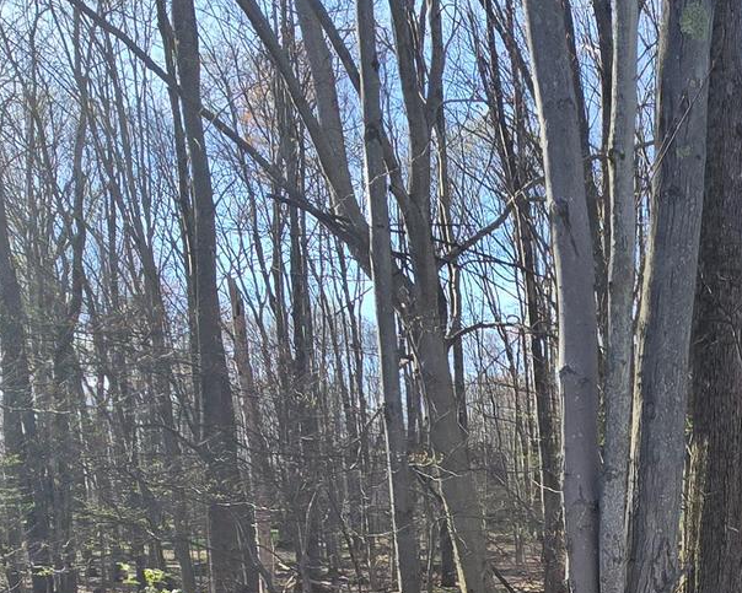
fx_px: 944
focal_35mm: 43
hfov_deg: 37.7
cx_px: 762
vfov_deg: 30.8
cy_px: 668
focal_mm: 2.2
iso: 50
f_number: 2.2
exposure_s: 1/599
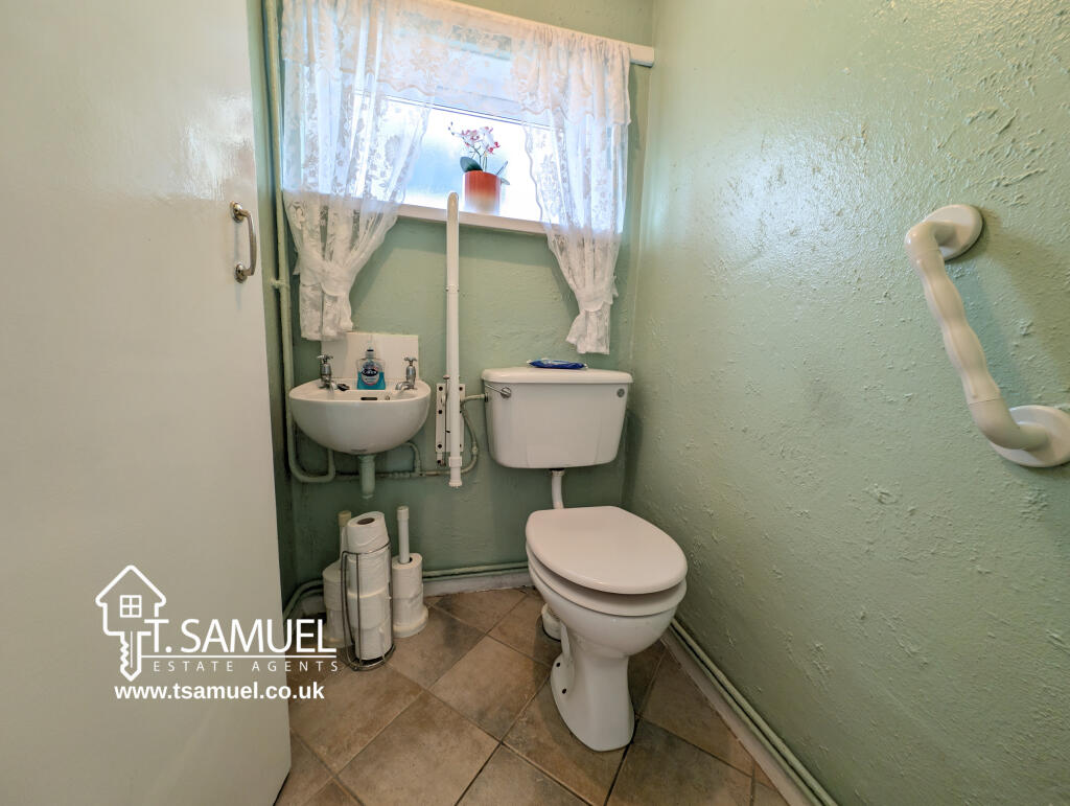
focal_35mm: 12
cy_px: 403
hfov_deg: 110.5
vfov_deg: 94.6
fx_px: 371
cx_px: 535
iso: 53
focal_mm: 2.23
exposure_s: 1/33.3
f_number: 1.95
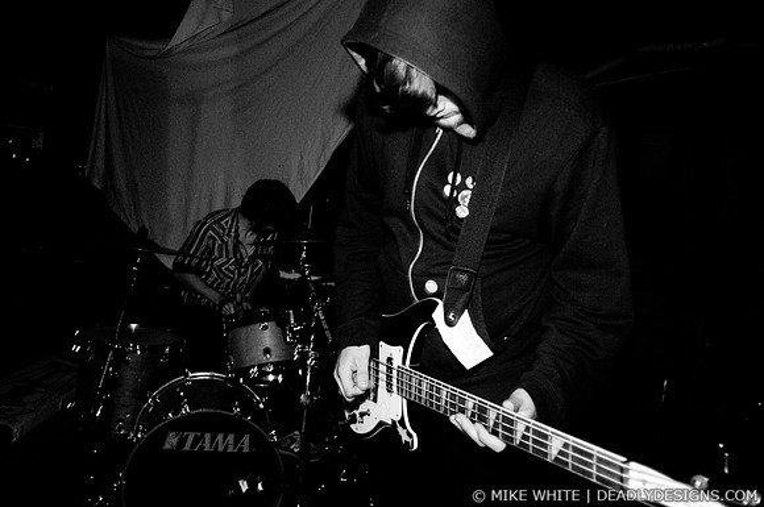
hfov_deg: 62.0
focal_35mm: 30
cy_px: 254
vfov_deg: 43.5
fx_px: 636
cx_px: 382
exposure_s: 1/30
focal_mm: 20
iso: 1000
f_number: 2.8
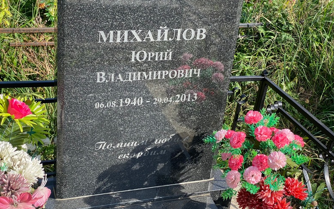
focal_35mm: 56
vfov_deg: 23.1
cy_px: 87
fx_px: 510
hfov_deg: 36.3
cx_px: 165
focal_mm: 6
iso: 20
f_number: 2
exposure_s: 1/457
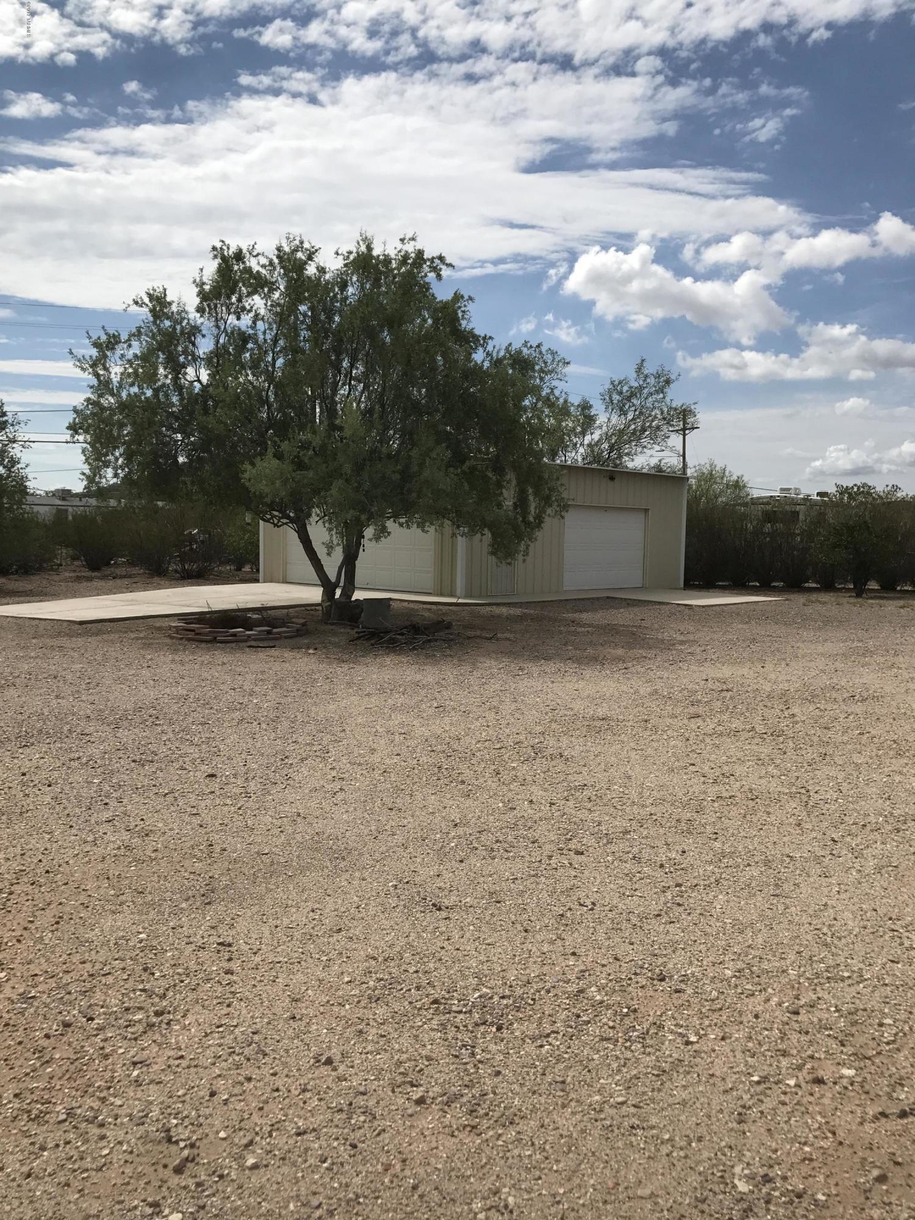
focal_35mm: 28
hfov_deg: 49.7
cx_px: 458
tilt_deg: -1.4
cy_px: 610
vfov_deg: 63.4
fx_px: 987
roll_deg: +0.2
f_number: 1.8
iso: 25
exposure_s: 1/6849
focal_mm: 3.99
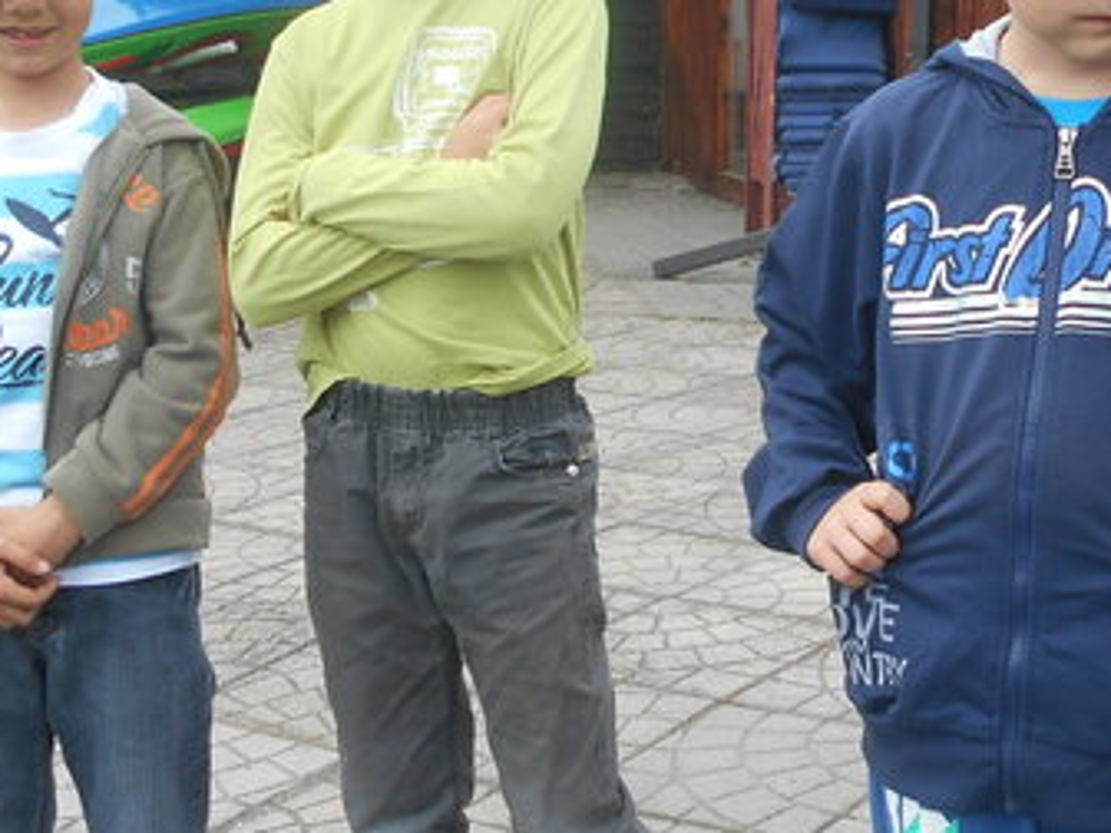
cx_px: 802
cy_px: 307
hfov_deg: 28.6
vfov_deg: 21.9
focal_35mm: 67
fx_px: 2150
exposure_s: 1/400
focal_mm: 4.6
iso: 80
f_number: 3.2
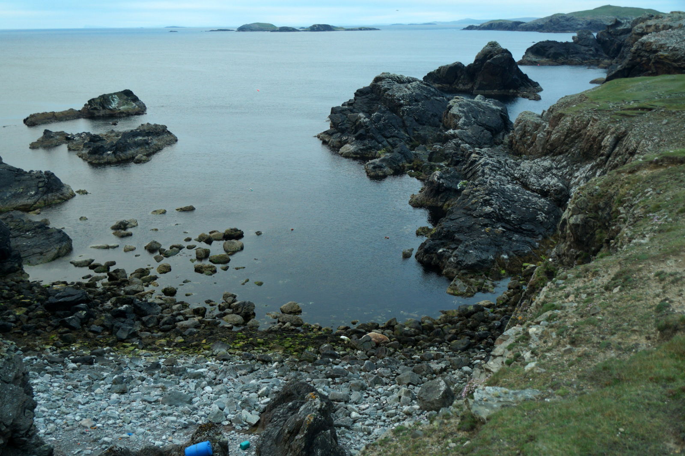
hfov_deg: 57.2
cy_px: 228
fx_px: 628
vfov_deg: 39.9
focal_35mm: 33
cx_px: 342
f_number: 4
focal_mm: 22
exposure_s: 1/60
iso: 250
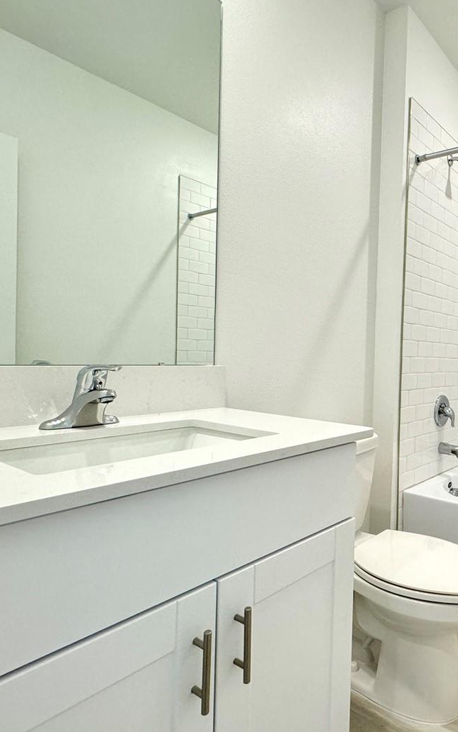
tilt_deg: -1.8
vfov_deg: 77.2
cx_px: 380
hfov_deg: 49.2
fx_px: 459
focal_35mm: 23
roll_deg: -2.0
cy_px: 367
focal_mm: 2.22
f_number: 2.2
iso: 250
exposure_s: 1/120
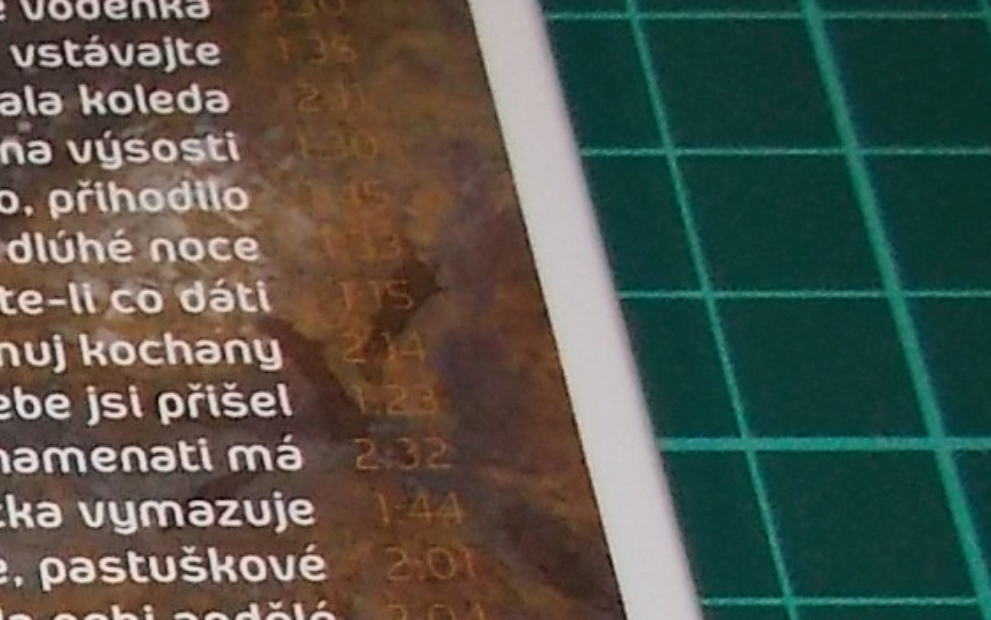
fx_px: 3349
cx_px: -833
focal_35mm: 124
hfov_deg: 14.6
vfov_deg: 10.2
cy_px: 960
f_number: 3.3
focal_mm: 4.1
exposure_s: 1/30
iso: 200
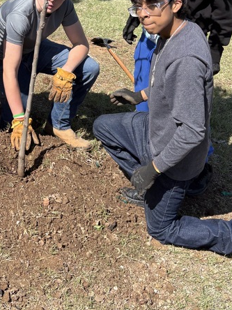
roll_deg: -1.2
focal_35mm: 60
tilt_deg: -15.4
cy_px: 31
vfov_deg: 30.7
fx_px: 536
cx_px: 7
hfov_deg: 23.5
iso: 50
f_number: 1.6
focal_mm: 5.96
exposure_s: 1/1667
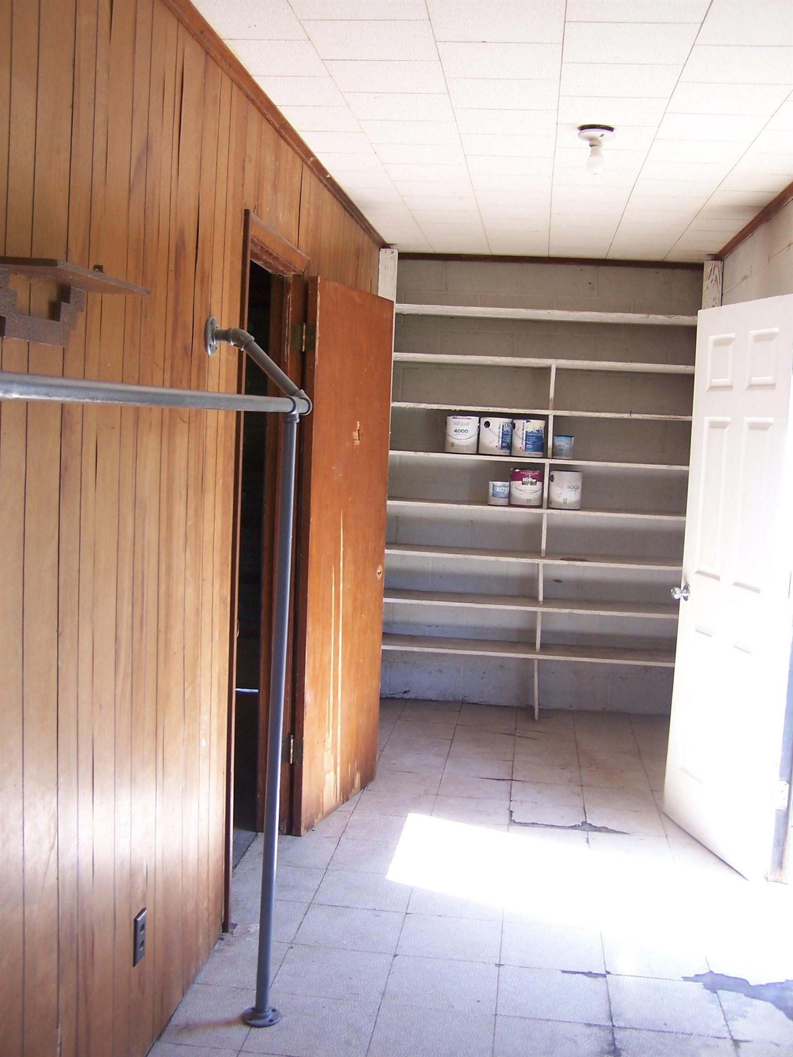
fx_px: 1161
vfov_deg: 49.0
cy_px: 528
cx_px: 396
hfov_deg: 37.7
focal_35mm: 38
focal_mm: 6.3
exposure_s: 1/30
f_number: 2.8
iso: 80
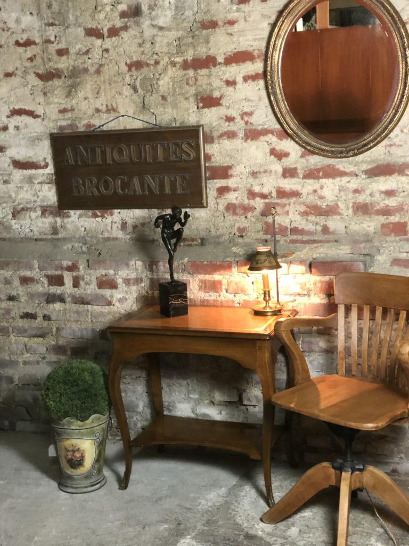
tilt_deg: -9.5
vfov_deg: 36.8
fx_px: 819
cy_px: 273
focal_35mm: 52
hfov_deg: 28.0
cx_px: 204
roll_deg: +2.8
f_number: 2.4
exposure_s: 1/13
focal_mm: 6
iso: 160
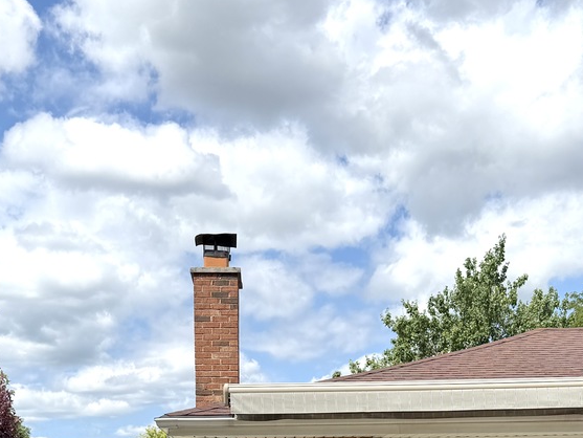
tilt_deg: +1.1
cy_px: 512
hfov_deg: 31.2
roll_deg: +0.0
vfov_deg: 22.0
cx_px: 279
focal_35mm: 62
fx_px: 1044
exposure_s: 1/6711
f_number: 1.78
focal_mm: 6.76
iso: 80
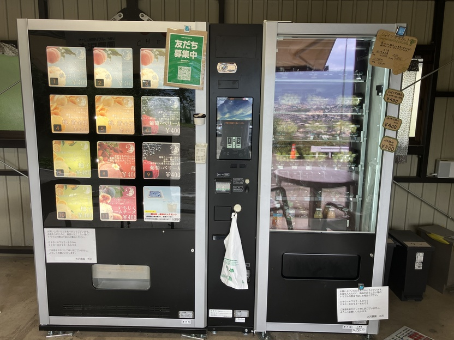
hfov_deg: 63.4
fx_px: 367
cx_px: 227
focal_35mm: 28
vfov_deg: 49.7
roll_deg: -0.2
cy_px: 170
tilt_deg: -9.7
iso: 40
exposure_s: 1/100
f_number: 1.8
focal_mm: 3.99
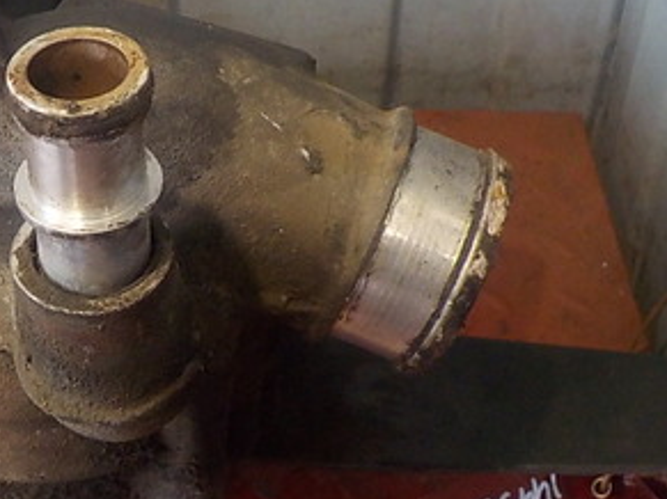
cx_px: 121
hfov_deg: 28.7
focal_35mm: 66
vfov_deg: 22.2
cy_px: 211
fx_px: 1271
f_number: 3.3
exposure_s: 1/30
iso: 280
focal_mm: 4.1
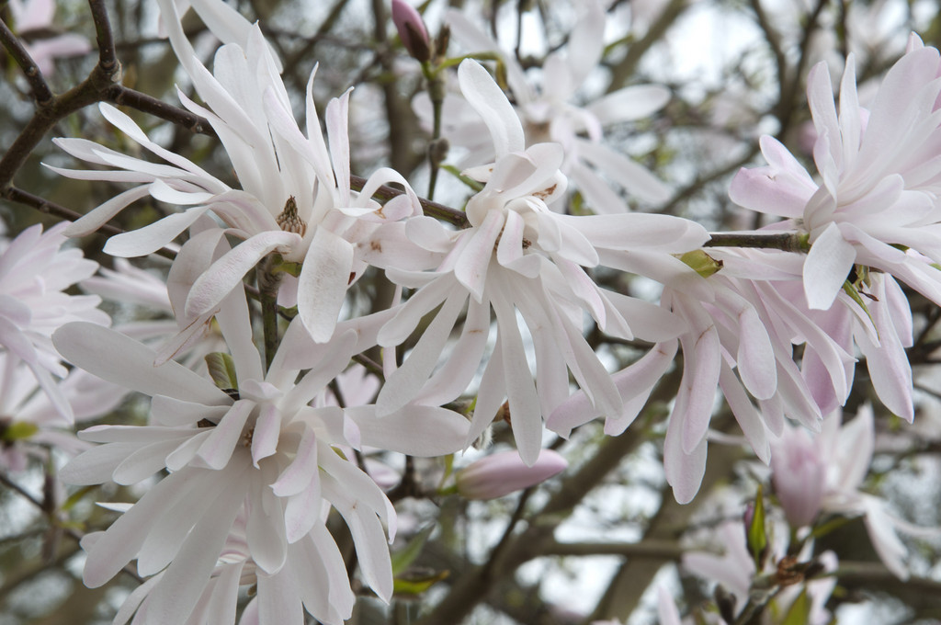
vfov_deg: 10.7
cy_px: 312
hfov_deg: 16.1
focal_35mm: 128
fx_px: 3328
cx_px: 470
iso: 250
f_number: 10
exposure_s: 1/60
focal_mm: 85
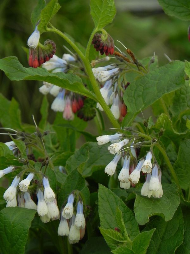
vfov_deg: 6.8
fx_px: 2130
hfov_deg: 5.1
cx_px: 95
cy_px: 127
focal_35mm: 291
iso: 160
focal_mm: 51.8
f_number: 5
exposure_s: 1/160
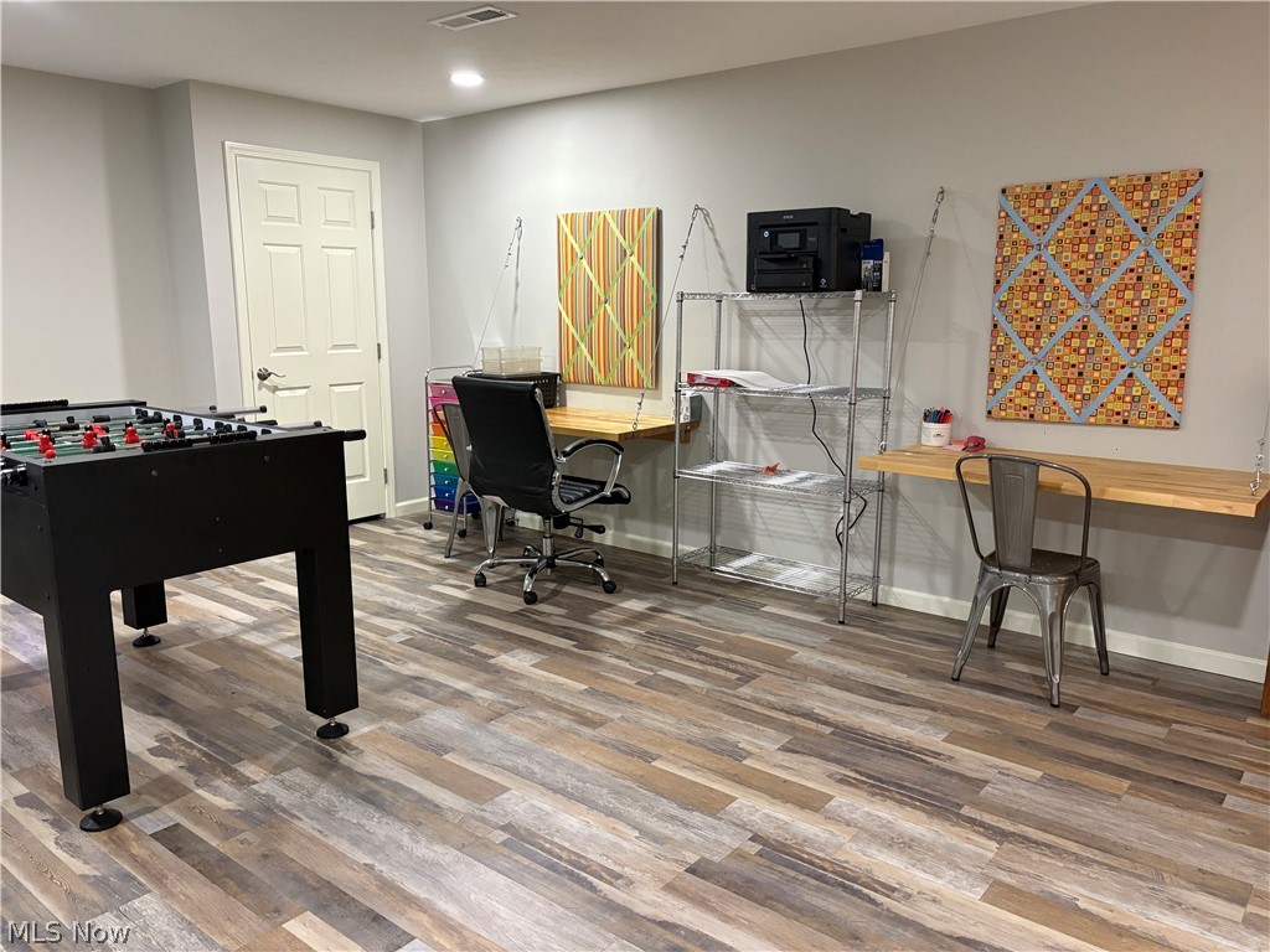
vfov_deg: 53.1
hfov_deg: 67.3
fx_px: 954
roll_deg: +0.1
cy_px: 476
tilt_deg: -9.7
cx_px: 635
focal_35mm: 26
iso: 250
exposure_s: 1/60
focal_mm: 5.96
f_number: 1.6
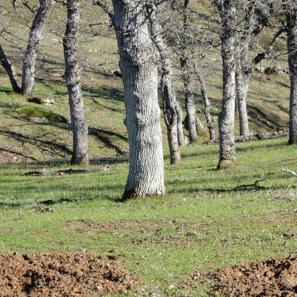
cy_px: 149
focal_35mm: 194
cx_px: 198
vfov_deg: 9.0
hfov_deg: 9.0
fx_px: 1883
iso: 125
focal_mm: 29.2
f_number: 6
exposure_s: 1/200
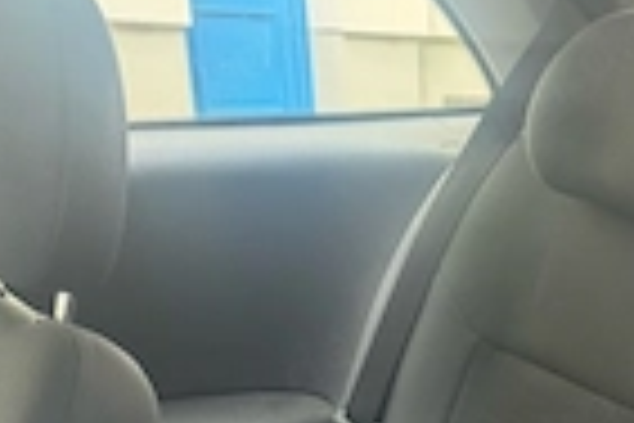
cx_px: 665
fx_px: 1250
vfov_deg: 15.6
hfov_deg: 26.6
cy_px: 828
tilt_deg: -31.9
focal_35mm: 71
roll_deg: -5.0
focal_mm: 6.76
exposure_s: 1/114
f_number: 1.78
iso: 200
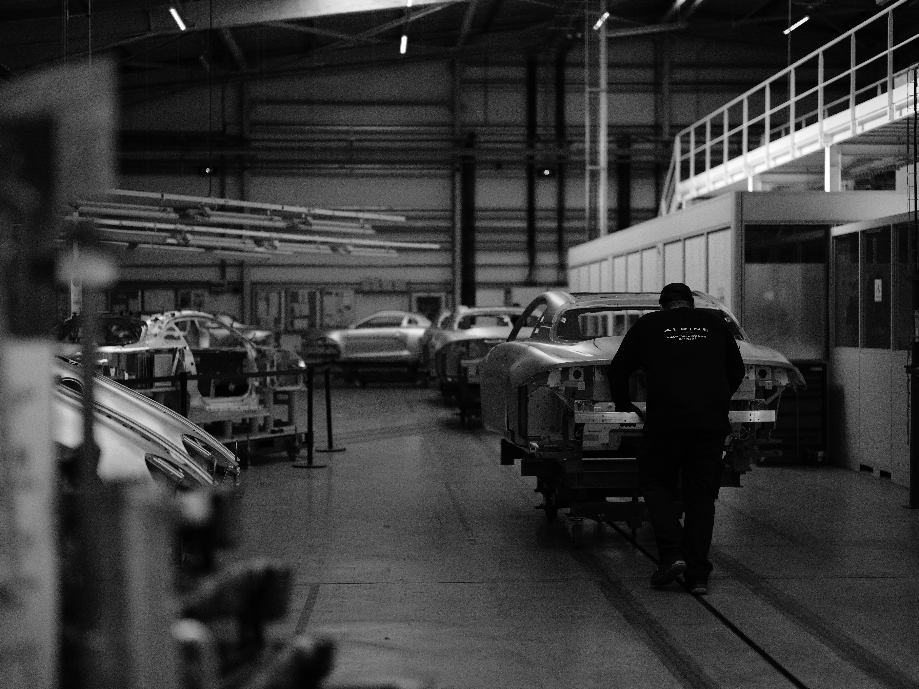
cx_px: 451
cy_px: 339
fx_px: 1460
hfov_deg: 34.9
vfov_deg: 26.6
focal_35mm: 55
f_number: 2.8
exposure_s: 1/8000
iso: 3200
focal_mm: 50
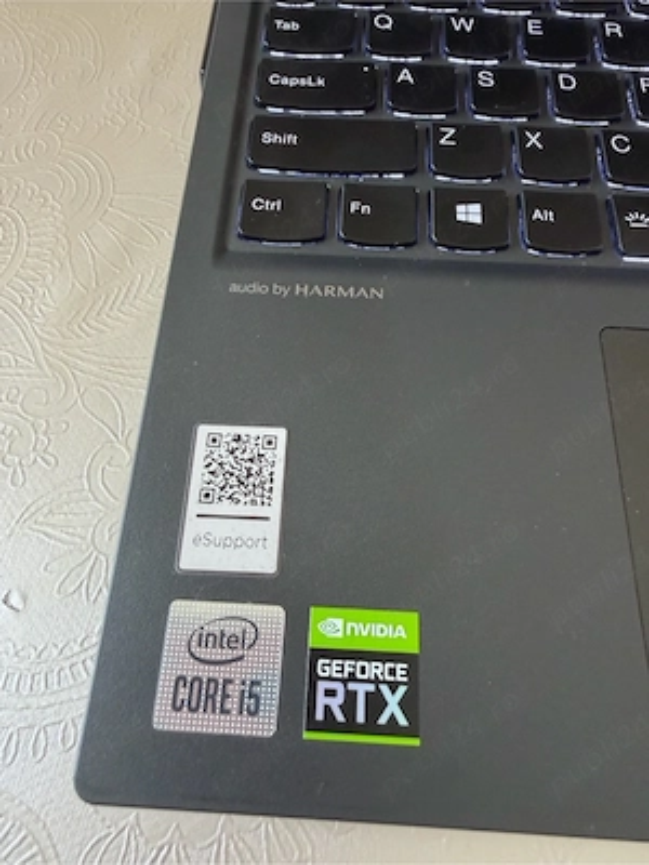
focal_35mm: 24
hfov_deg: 56.8
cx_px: 324
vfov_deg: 71.6
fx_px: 600
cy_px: 432
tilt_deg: -64.0
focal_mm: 2.22
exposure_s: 1/61
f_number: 2.2
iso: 320
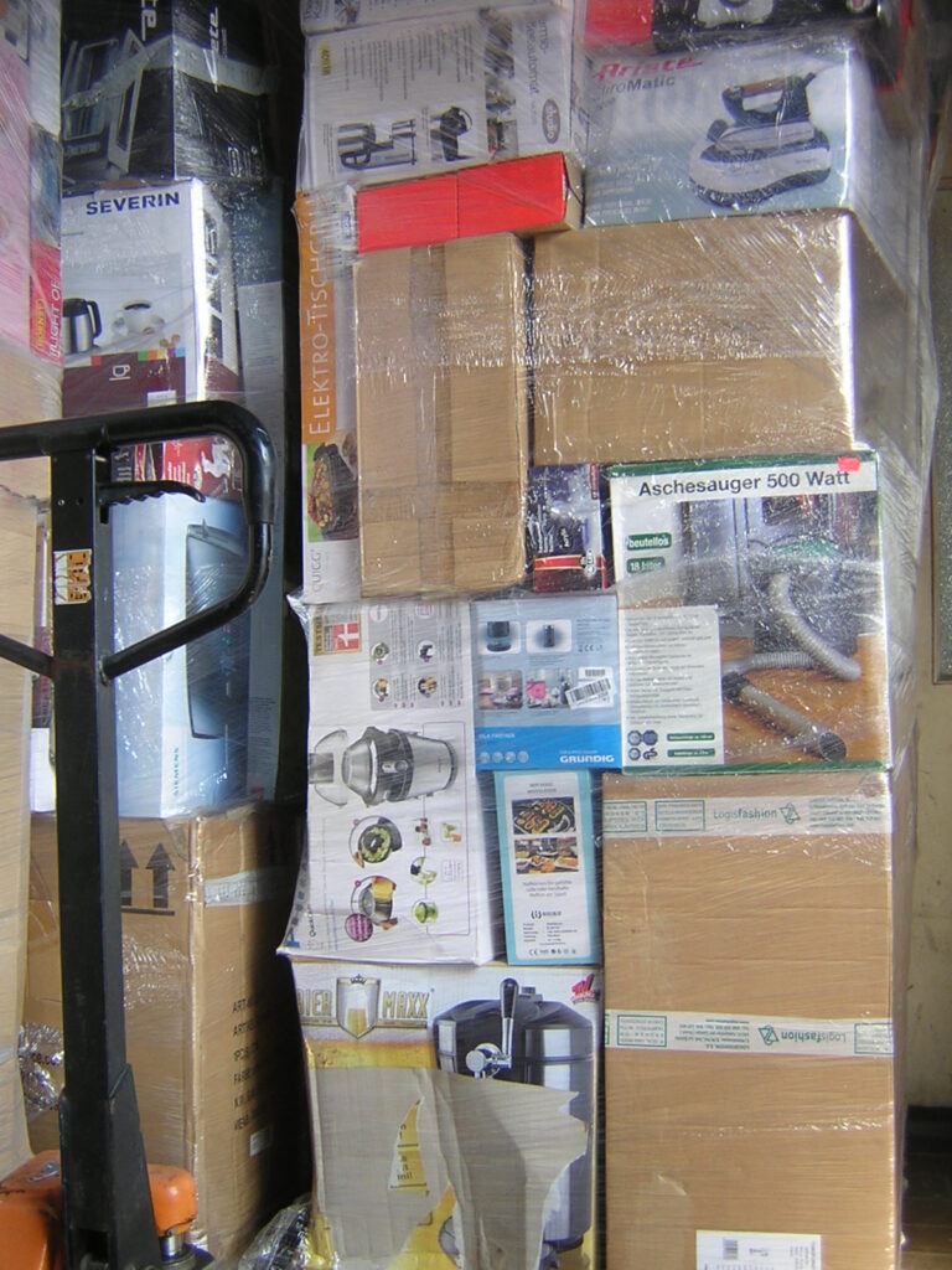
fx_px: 1320
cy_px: 635
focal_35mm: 36
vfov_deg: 51.4
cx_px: 476
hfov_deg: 39.7
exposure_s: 1/79.6
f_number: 2.6
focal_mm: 4.7
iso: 100
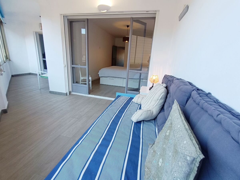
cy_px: 90
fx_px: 111
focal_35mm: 16
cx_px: 120
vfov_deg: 78.1
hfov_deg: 94.5
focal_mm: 1.66
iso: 103
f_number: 2.2
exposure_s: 1/100
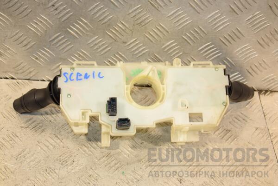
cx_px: 139
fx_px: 463
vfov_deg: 22.6
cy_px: 93
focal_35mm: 60
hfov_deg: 33.4
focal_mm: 40
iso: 800
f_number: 5.6
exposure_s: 1/200
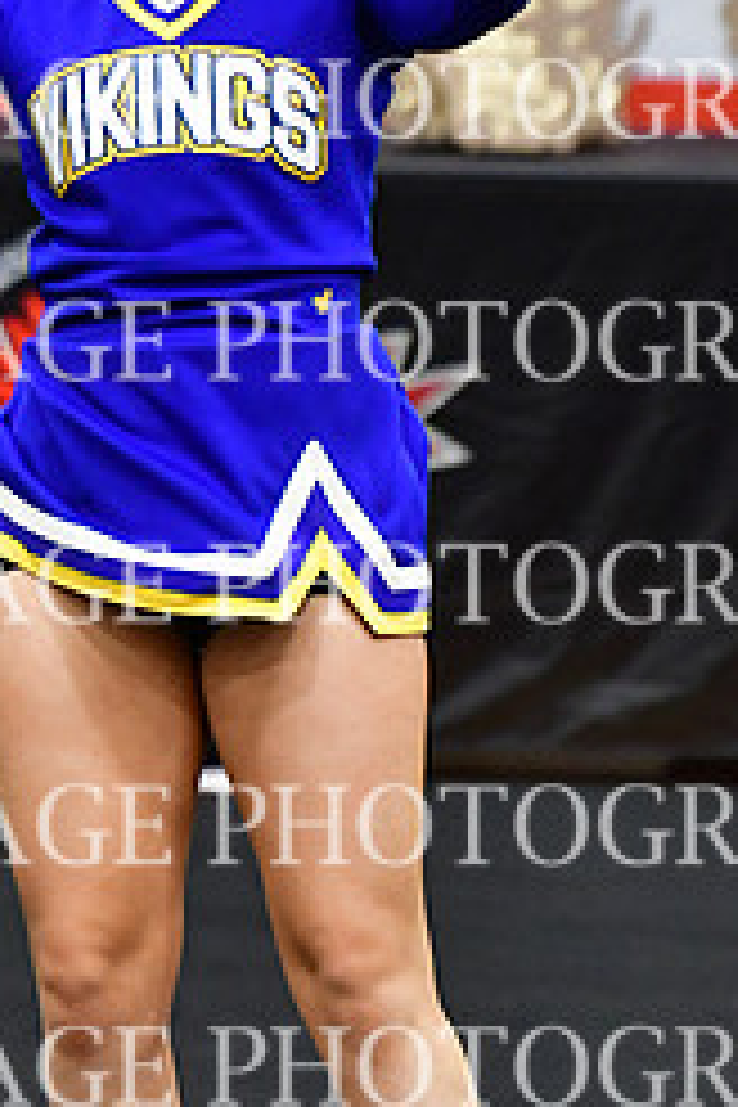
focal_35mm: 708
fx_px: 21769
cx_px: 178
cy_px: 220
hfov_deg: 1.9
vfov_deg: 2.9
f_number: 3.2
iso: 5000
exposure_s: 1/500
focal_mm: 200
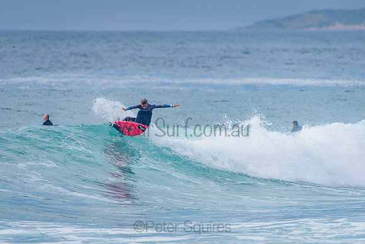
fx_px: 6212
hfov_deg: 3.4
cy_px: 135
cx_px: 144
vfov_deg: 2.2
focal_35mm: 613
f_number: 5.6
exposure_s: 1/2000
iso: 220
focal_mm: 500
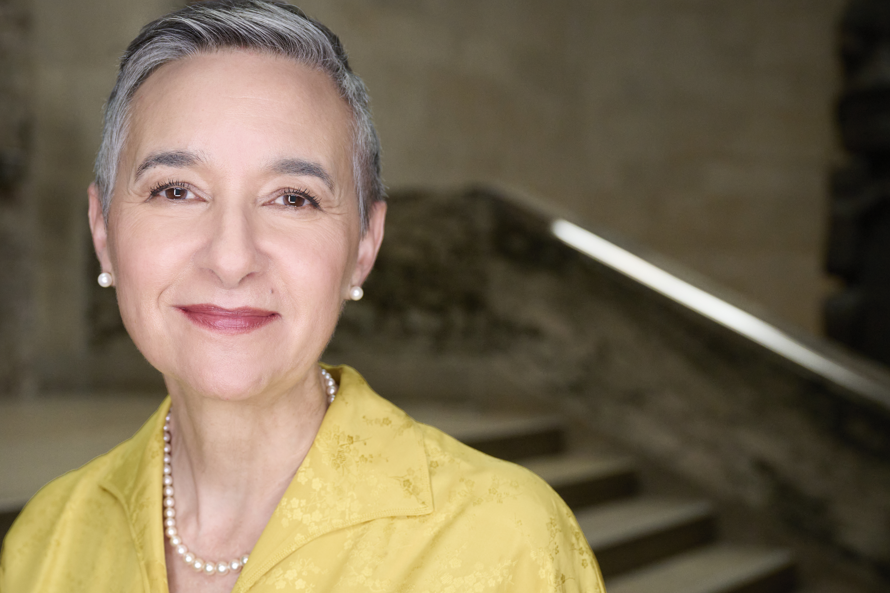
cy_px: 395
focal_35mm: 59
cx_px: 373
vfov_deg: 22.9
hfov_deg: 33.9
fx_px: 1458
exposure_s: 1/320
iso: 2500
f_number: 4
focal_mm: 43
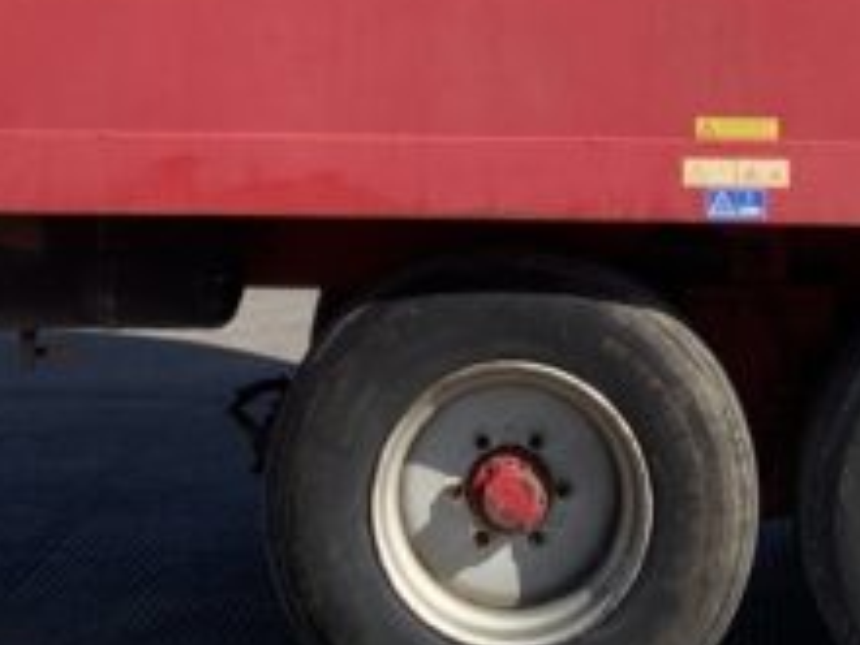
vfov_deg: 10.6
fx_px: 3354
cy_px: -309
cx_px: 473
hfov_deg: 14.6
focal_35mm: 135
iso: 16
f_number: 1.8
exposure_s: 1/1534
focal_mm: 3
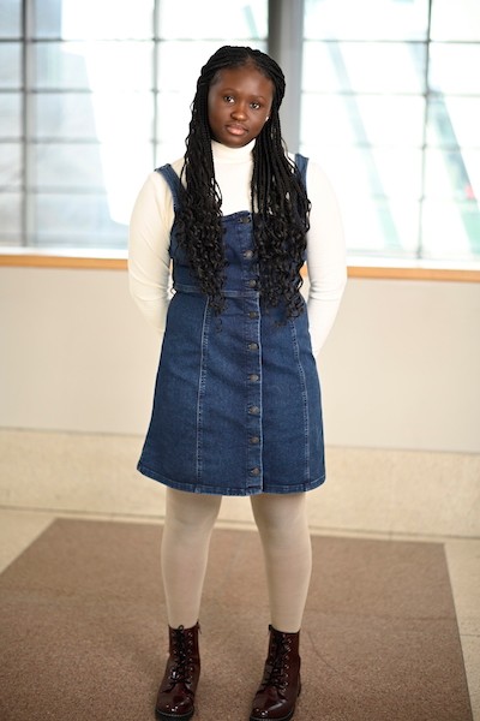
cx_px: 240
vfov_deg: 39.6
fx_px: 1000
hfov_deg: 27.0
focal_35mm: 50
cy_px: 360
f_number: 1.4
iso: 160
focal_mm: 50
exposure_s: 1/320
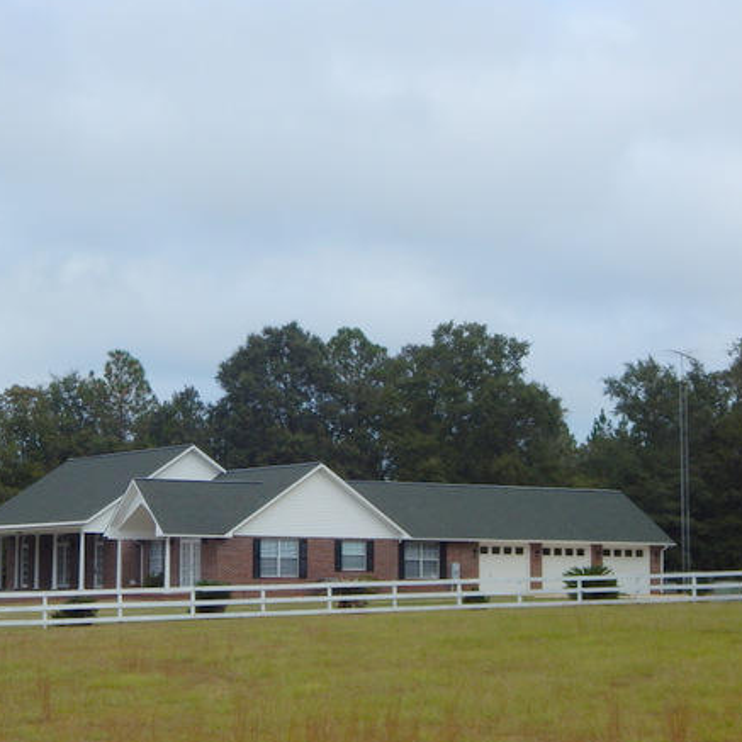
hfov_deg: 21.8
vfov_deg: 21.9
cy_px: 387
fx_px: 1916
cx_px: 236
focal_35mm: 79
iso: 125
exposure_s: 1/640
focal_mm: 10.9
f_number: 4
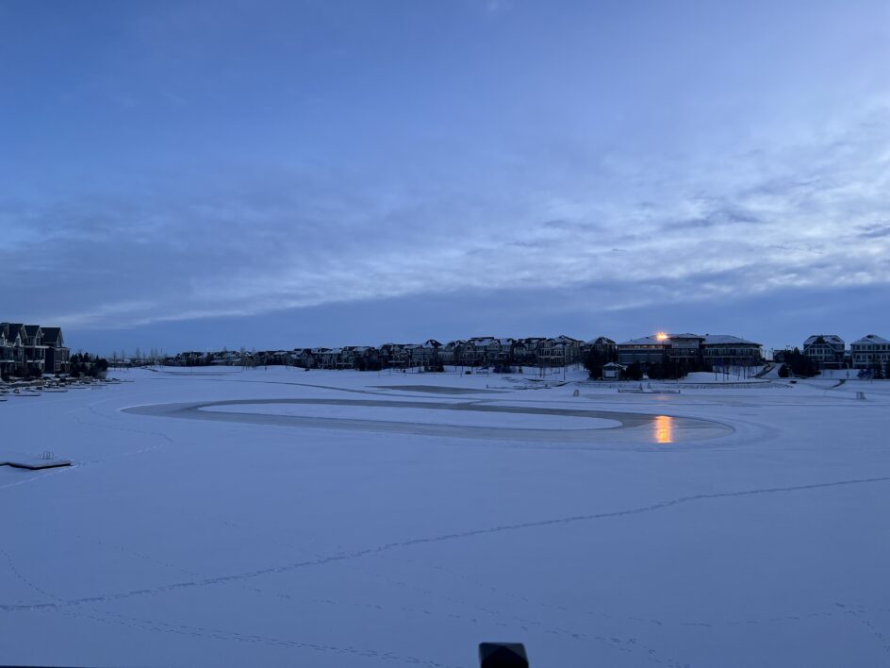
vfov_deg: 53.1
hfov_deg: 67.3
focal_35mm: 26
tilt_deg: +4.1
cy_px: 334
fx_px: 668
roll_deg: +0.0
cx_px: 445
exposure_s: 1/236
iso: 40
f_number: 1.5
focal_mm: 5.7
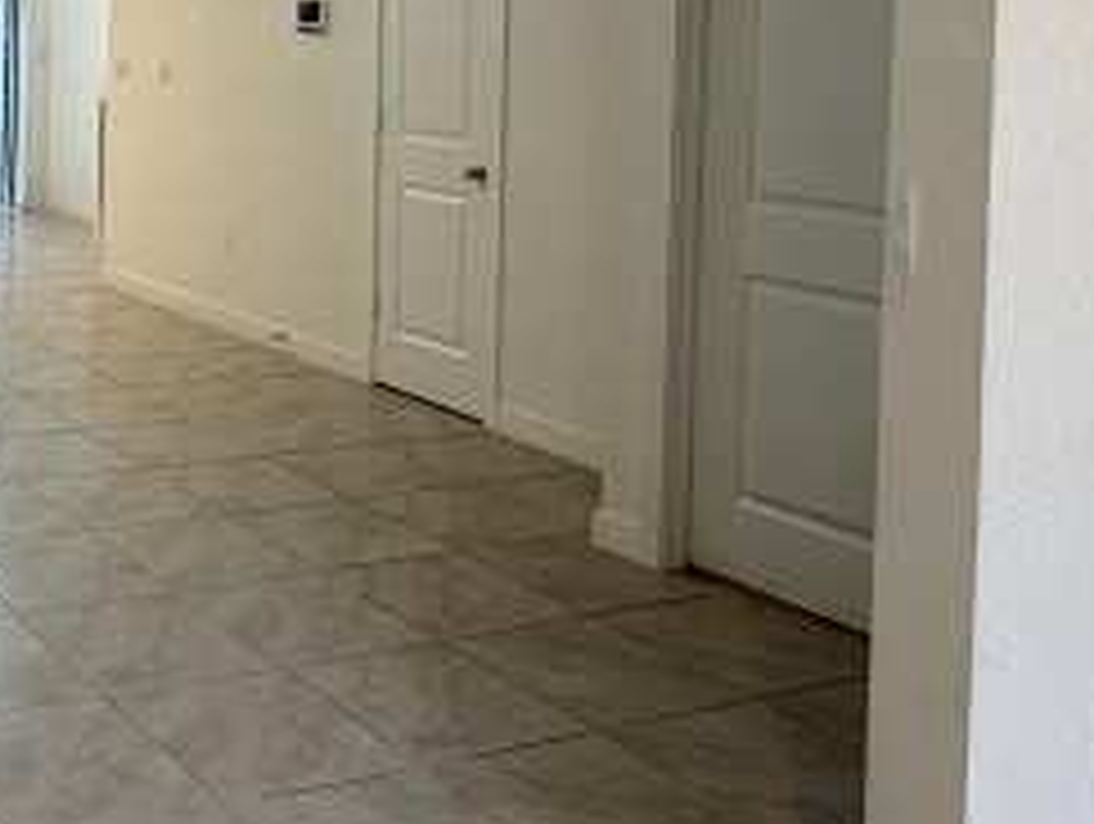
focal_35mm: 46
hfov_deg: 35.4
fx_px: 1456
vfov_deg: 29.9
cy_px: 41
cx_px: -99
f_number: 2.2
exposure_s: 1/60
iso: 320
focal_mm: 2.22
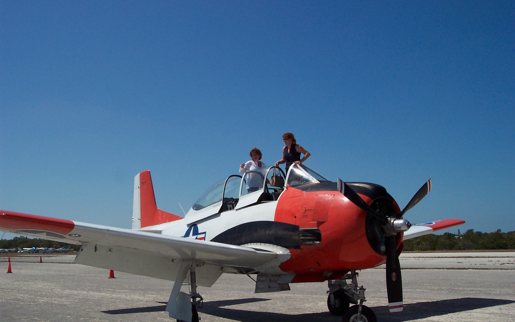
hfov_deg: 50.4
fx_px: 547
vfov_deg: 32.8
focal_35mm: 39
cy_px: 160
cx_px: 258
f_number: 4.8
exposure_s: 1/1000
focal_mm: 8
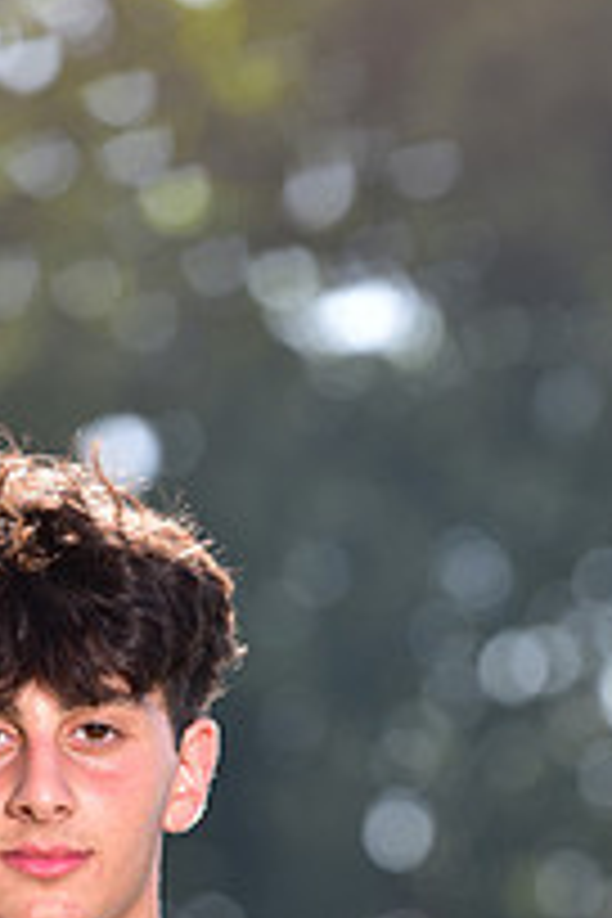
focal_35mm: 570
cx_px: 146
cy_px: 1278
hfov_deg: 2.4
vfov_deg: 3.6
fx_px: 14534
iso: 100
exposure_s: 1/250
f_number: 5
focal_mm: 200
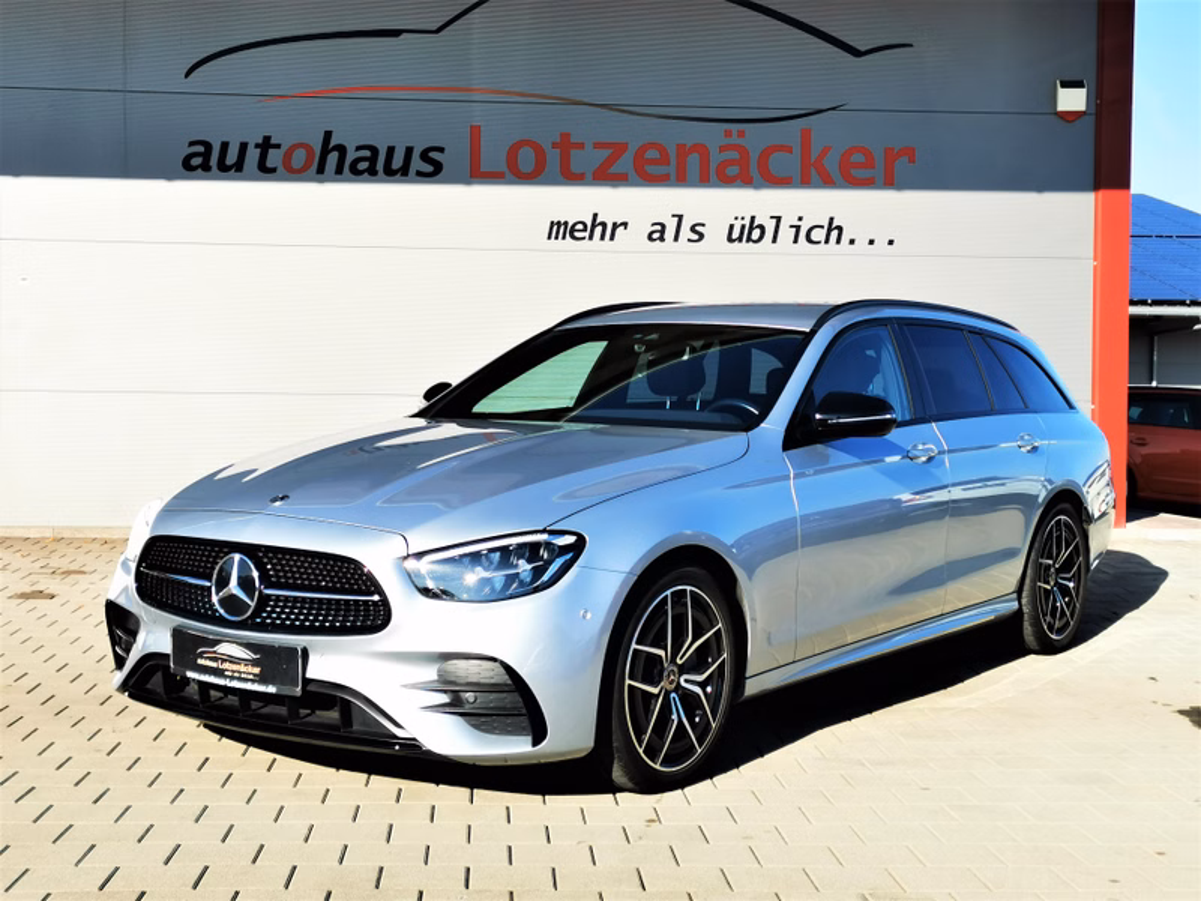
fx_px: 1665
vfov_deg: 30.3
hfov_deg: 39.7
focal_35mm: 48
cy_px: 450
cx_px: 600
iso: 50
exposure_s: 1/2105
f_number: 1.8
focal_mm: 5.58
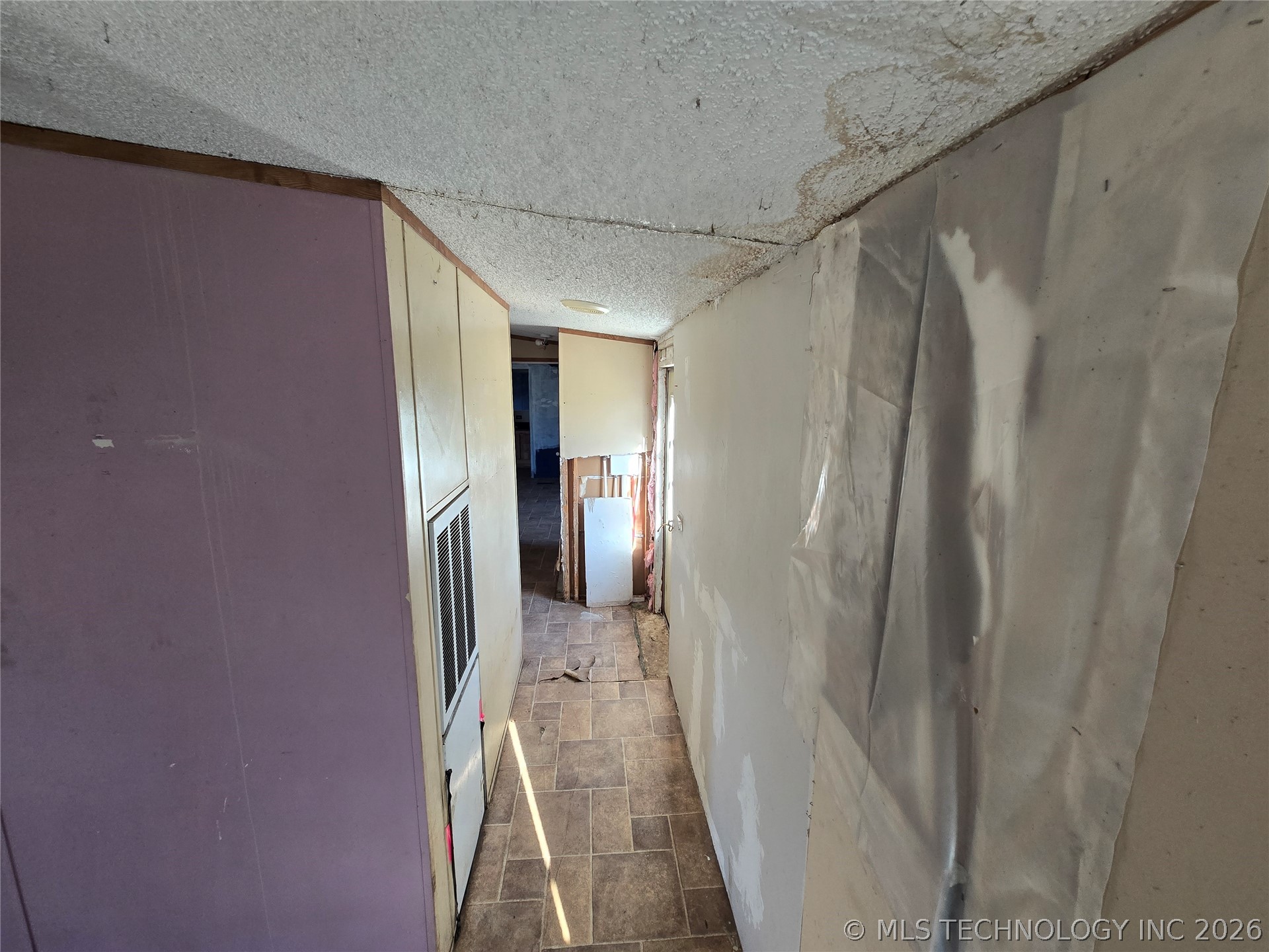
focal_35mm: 13
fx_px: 477
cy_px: 476
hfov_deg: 106.2
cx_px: 634
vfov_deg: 89.9
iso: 125
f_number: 2.2
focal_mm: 2.2
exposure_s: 1/60
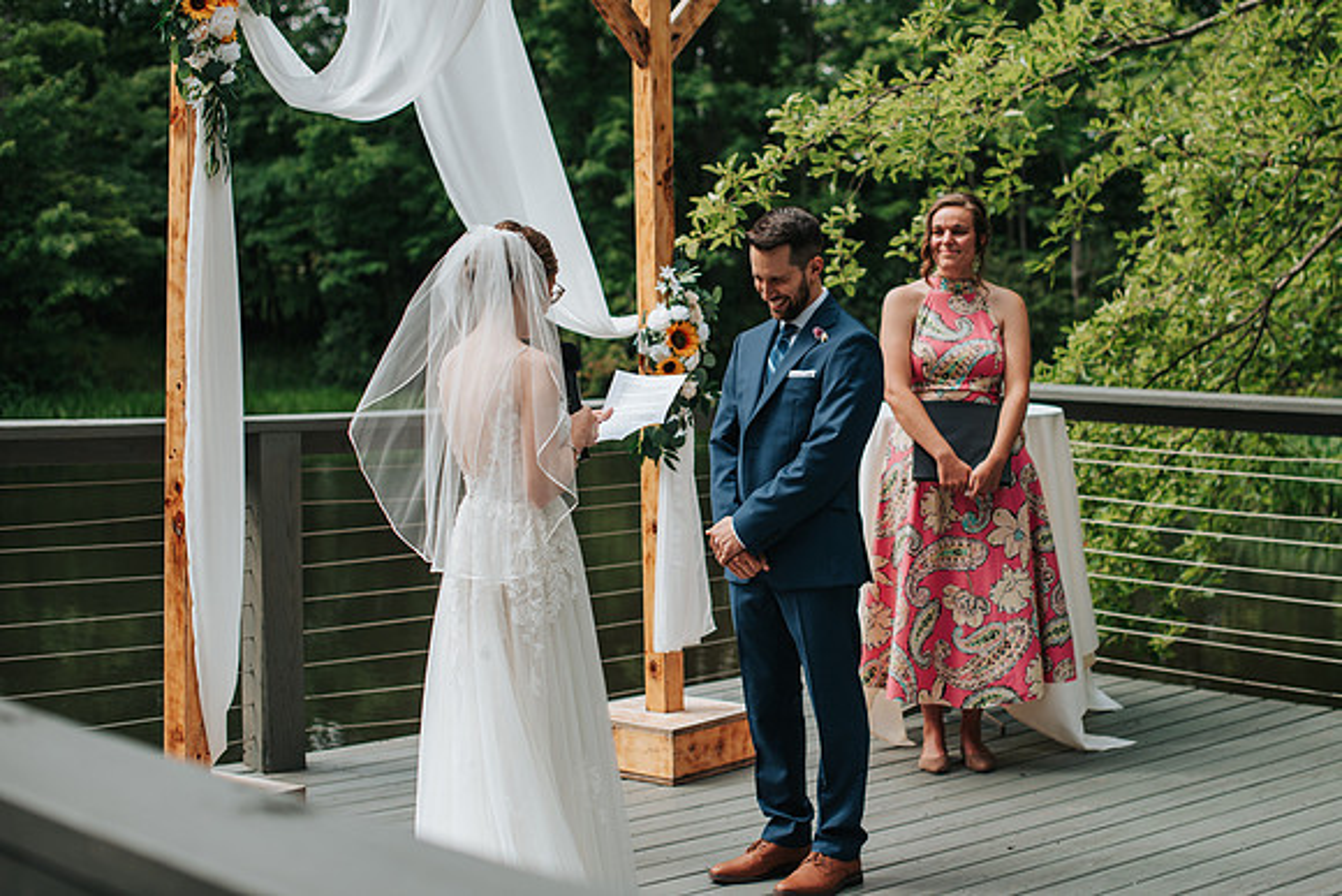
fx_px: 2163
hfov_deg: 34.4
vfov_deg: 23.4
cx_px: 779
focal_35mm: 58
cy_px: 376
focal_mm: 50
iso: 100
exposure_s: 1/800
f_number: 2.8
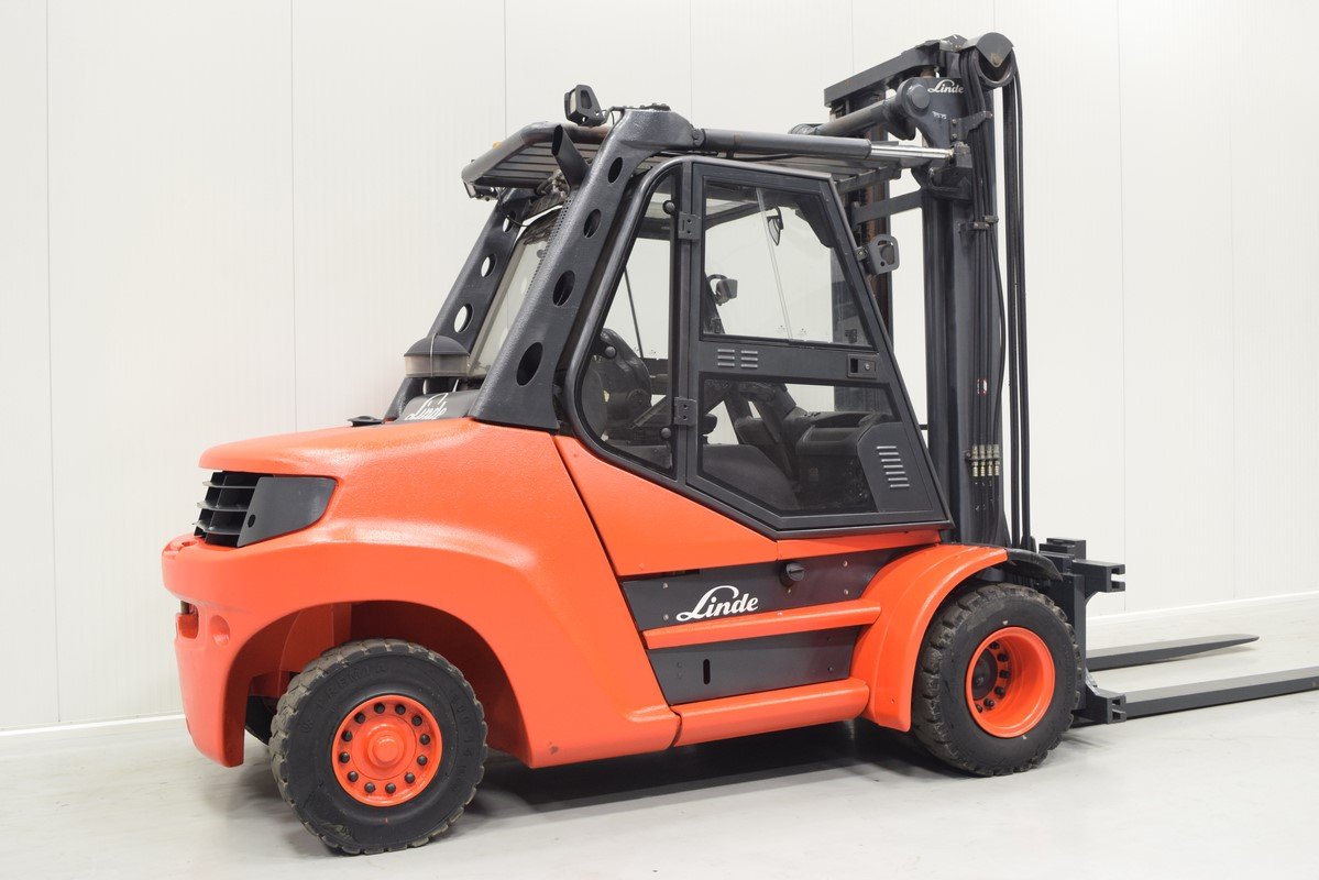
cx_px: 660
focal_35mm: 36
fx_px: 1319
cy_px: 440
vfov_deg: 36.9
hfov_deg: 53.1
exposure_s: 1/13
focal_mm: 24
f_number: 7.1
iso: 800
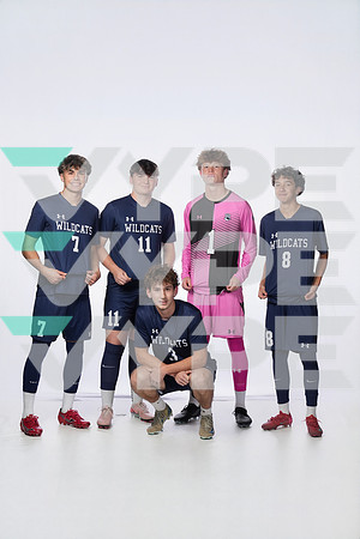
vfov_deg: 28.8
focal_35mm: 70
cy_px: 270
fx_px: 1050
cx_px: 180
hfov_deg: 19.5
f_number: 8
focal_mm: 70
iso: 800
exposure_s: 1/250
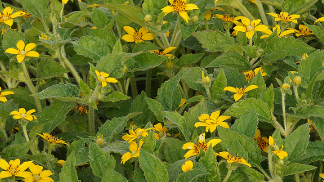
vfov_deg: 3.4
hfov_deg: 6.1
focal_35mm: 356
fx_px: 3058
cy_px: 99
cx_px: 213
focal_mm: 100
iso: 400
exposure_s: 1/160
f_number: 10
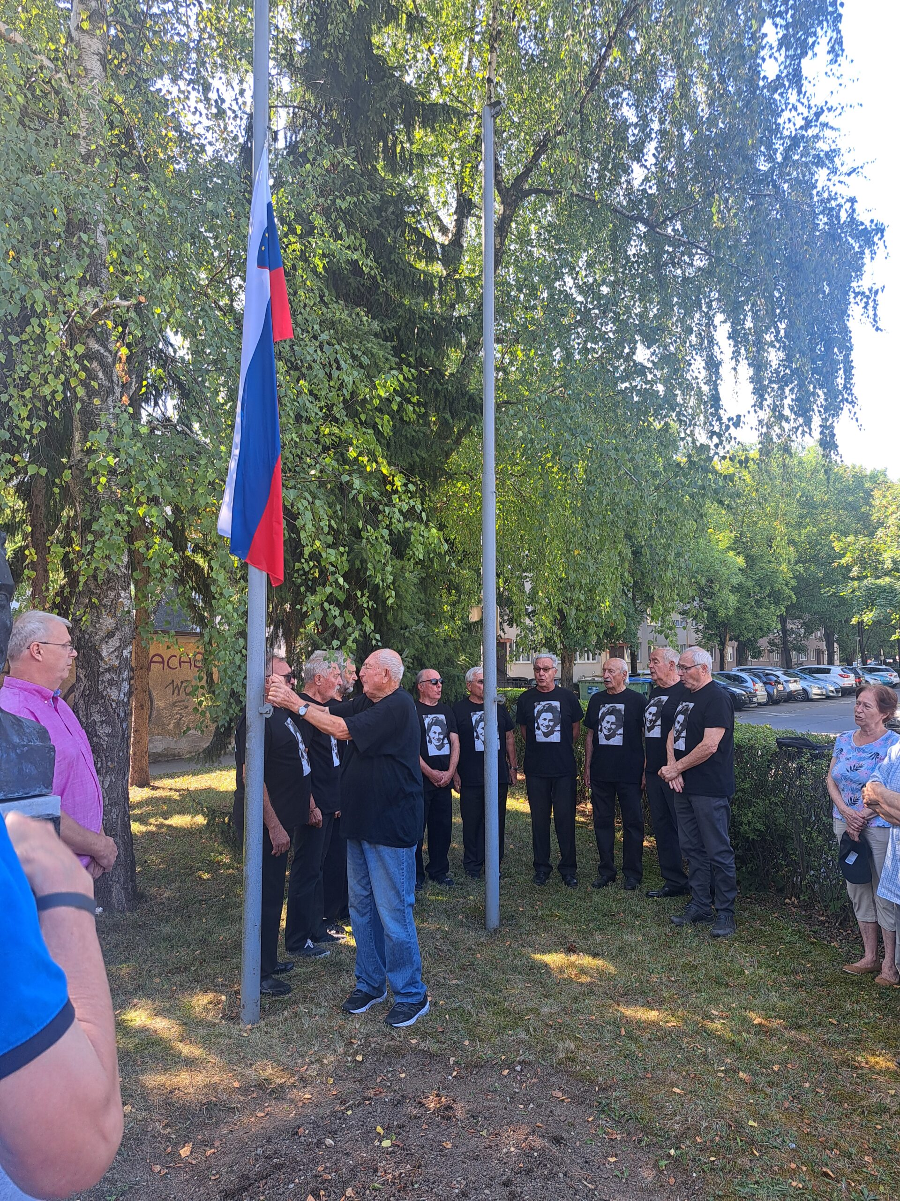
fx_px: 832
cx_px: 450
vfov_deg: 71.6
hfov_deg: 56.8
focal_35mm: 24
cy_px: 600
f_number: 1.8
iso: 50
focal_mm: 5.23
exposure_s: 1/150
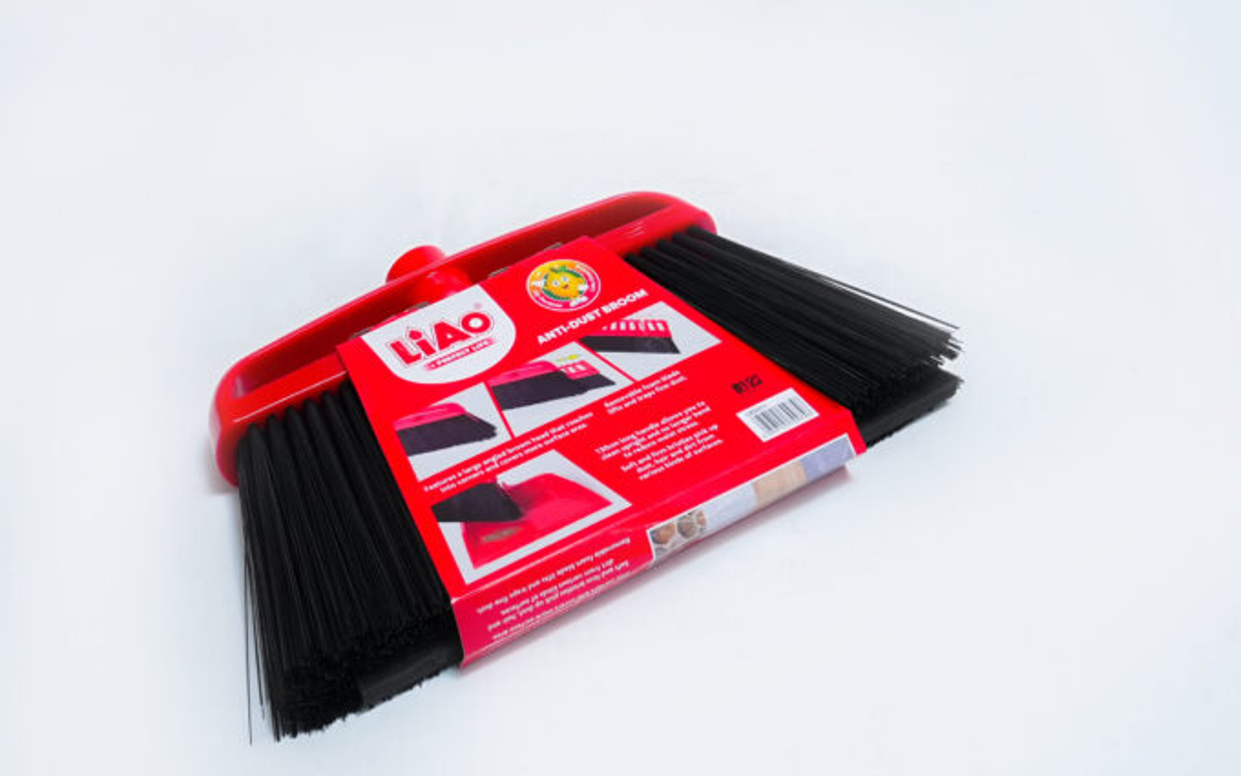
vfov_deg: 20.6
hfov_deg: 32.5
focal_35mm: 63
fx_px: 2131
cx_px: 613
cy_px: 370
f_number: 11
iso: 3200
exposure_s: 1/125
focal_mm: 40
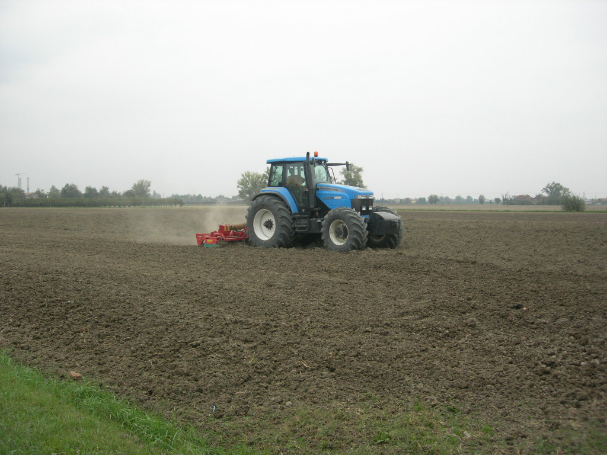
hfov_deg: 49.0
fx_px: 666
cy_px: 228
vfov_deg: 37.7
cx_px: 304
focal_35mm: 38
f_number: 2.8
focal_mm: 7.8
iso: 100
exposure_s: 1/231
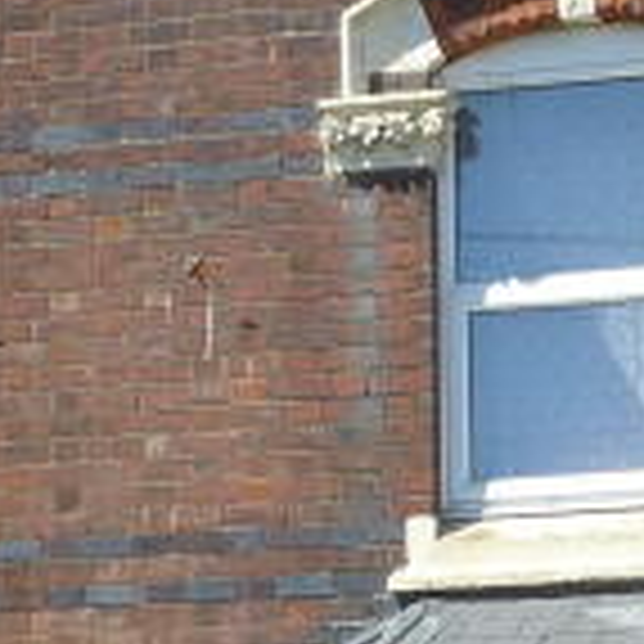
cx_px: 338
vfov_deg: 7.7
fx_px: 4799
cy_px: 396
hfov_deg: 7.7
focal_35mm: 228
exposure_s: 1/400
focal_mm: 6.4
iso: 100
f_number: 4
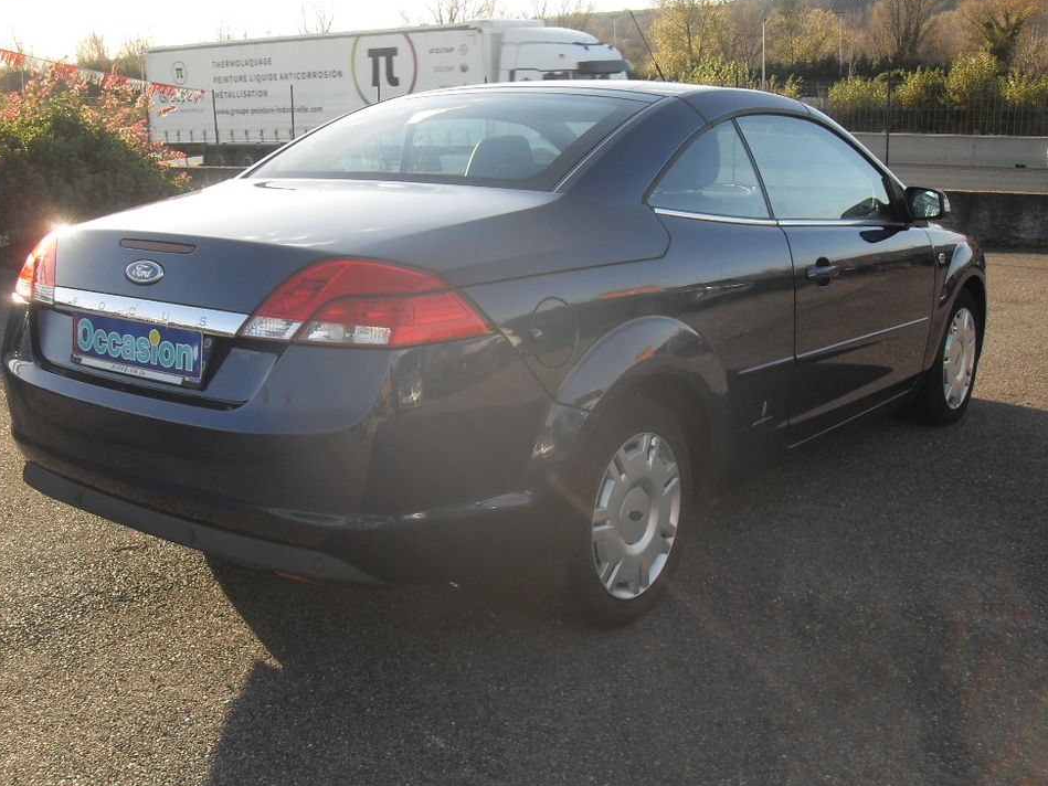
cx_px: 523
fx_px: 1181
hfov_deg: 47.9
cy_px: 380
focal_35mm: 39
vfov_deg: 36.8
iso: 80
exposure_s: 1/250
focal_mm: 6.3
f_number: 2.8
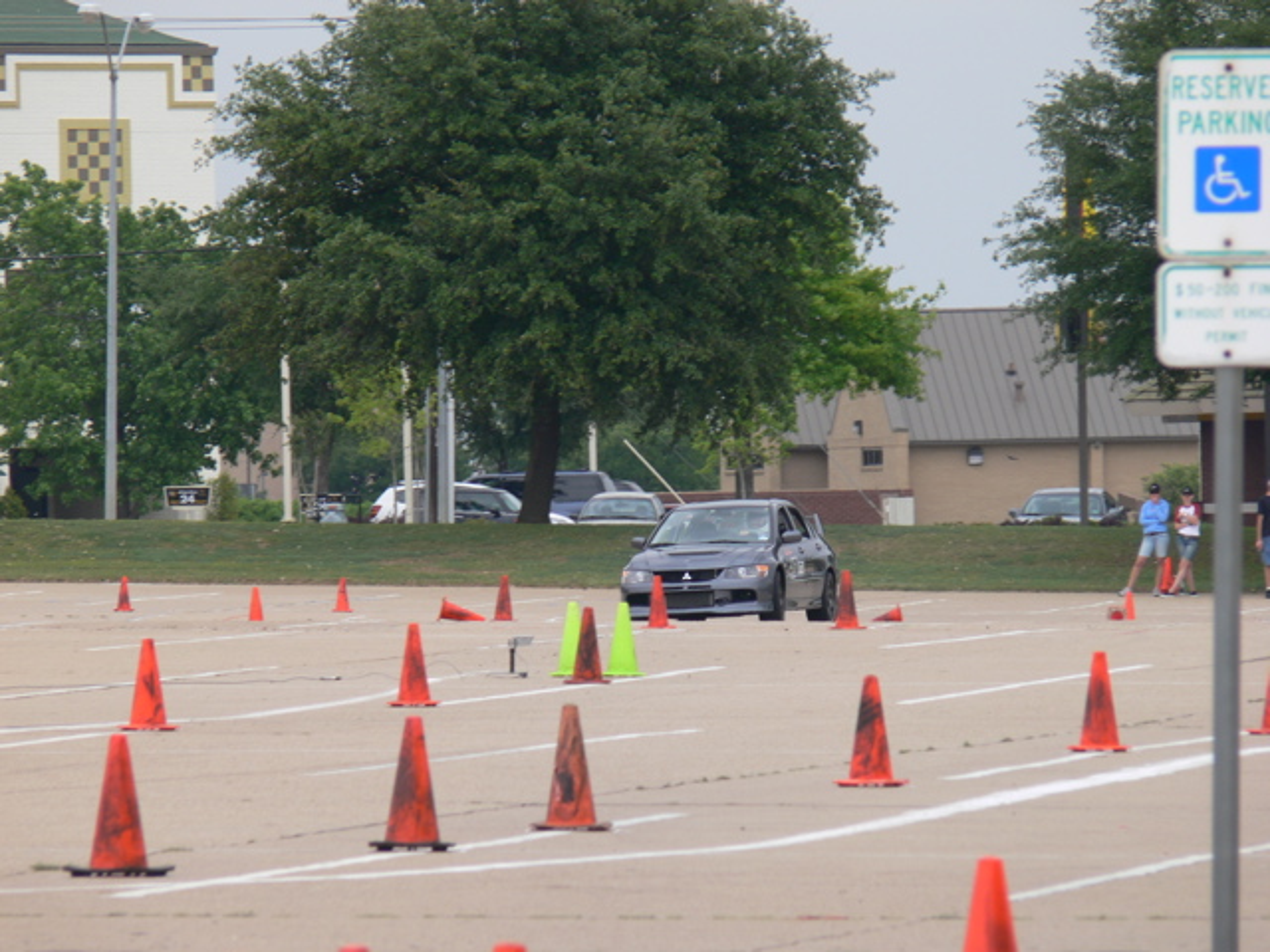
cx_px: 635
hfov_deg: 4.7
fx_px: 15409
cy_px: 476
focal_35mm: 420
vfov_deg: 3.5
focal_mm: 88.8
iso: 80
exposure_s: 1/200
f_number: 5.6
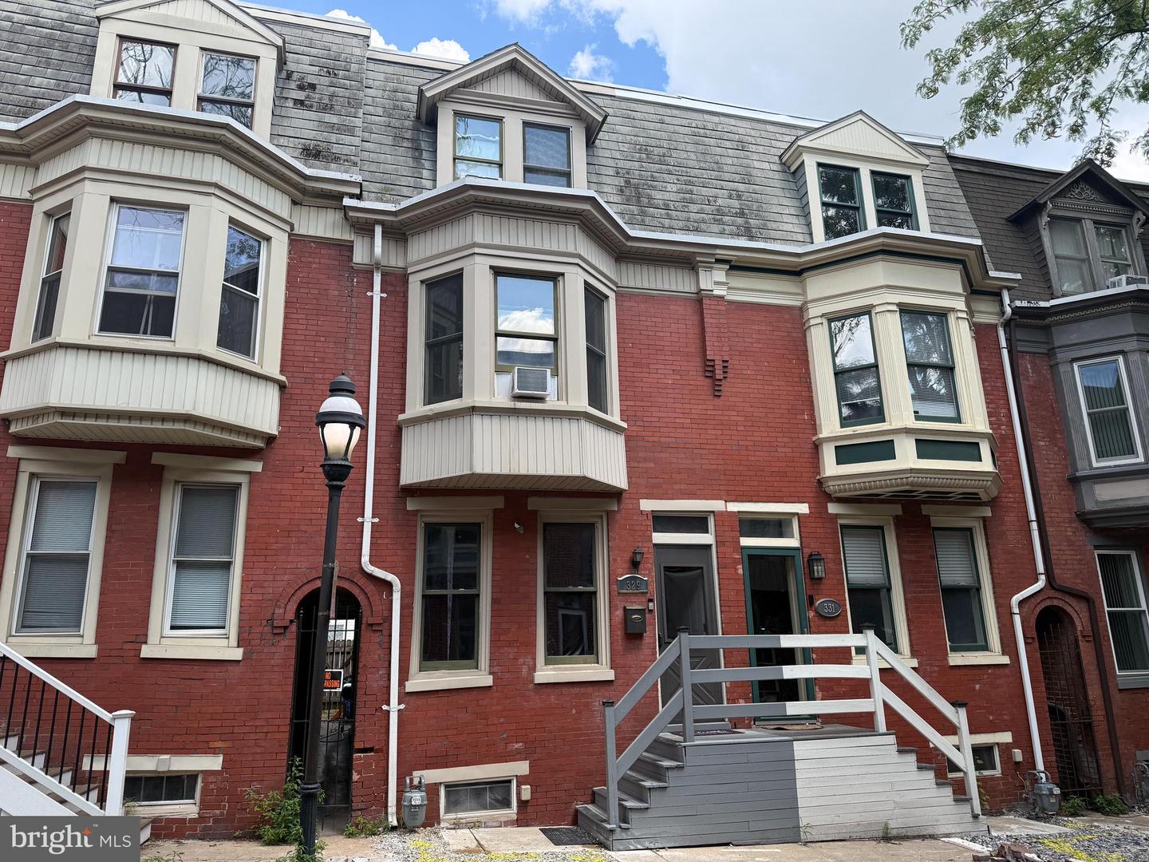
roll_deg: +0.9
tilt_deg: +15.9
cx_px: 574
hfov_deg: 71.6
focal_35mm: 24
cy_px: 431
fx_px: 797
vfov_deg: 56.8
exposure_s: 1/1385
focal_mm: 6.76
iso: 100
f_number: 1.78
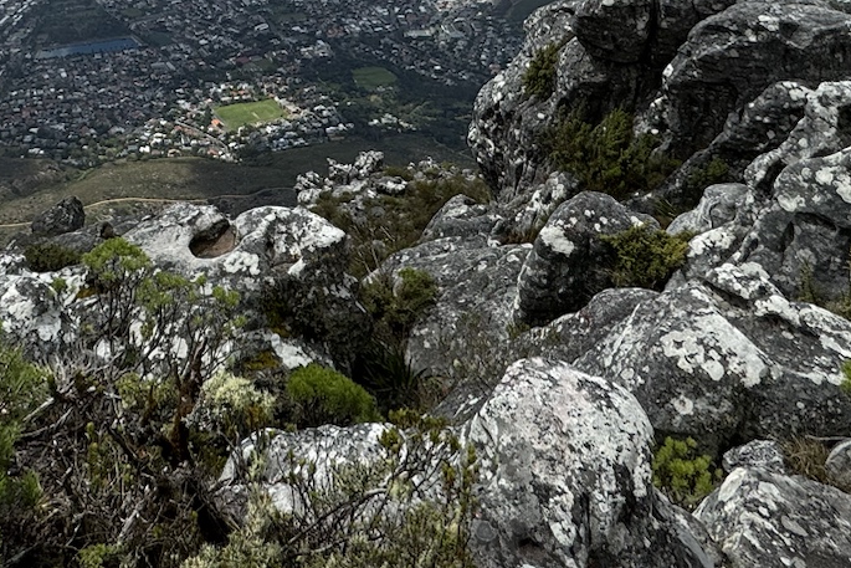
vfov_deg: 31.8
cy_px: -131
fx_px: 804
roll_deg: +1.0
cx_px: 224
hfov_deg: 53.5
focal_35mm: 34
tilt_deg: -10.0
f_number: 2.2
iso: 50
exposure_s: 1/3906
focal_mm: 2.22
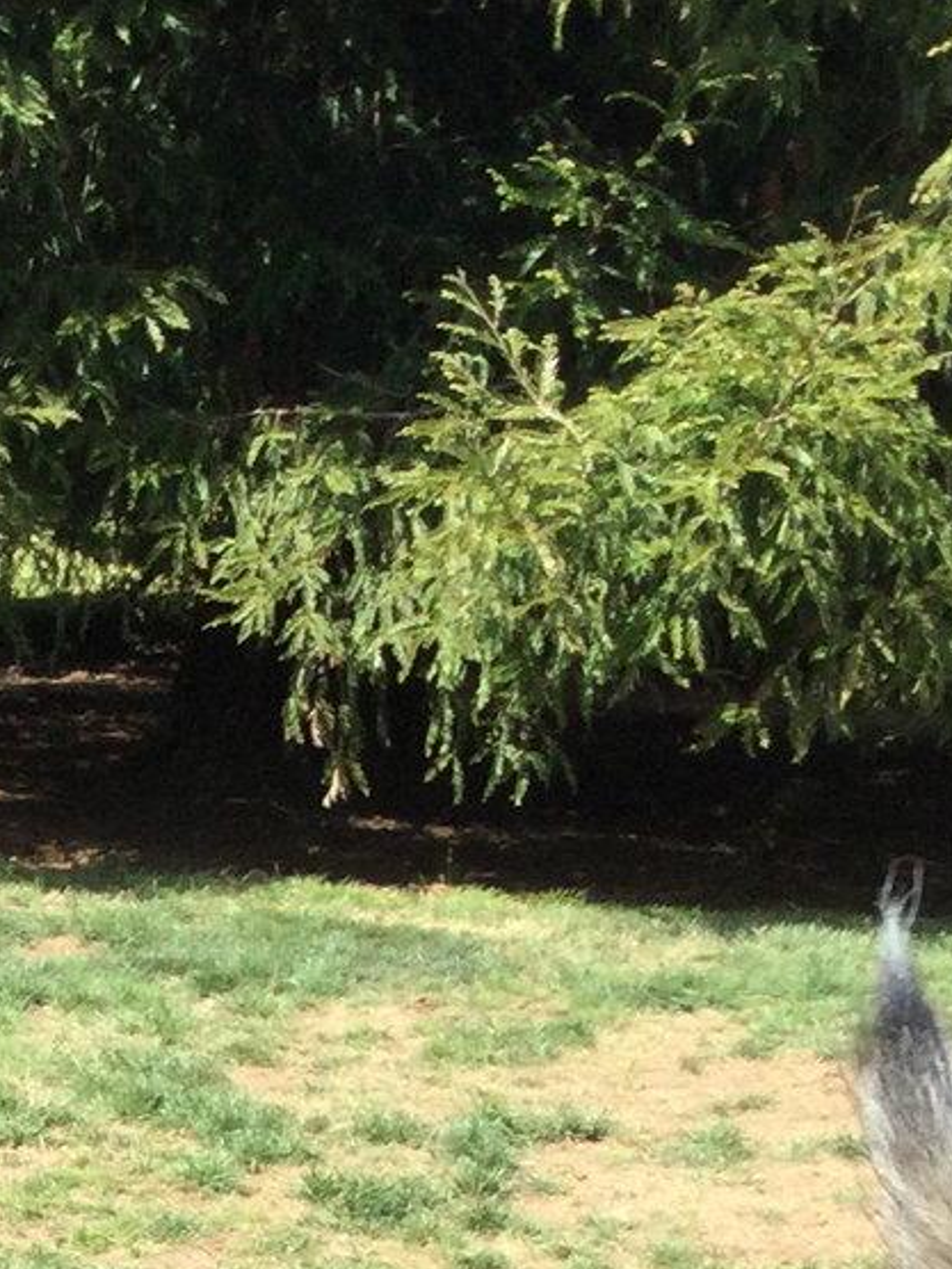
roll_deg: -2.2
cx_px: -425
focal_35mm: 119
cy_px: 2322
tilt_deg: -27.5
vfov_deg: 14.5
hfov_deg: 12.0
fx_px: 4364
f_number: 2.4
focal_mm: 3.3
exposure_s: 1/582
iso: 25
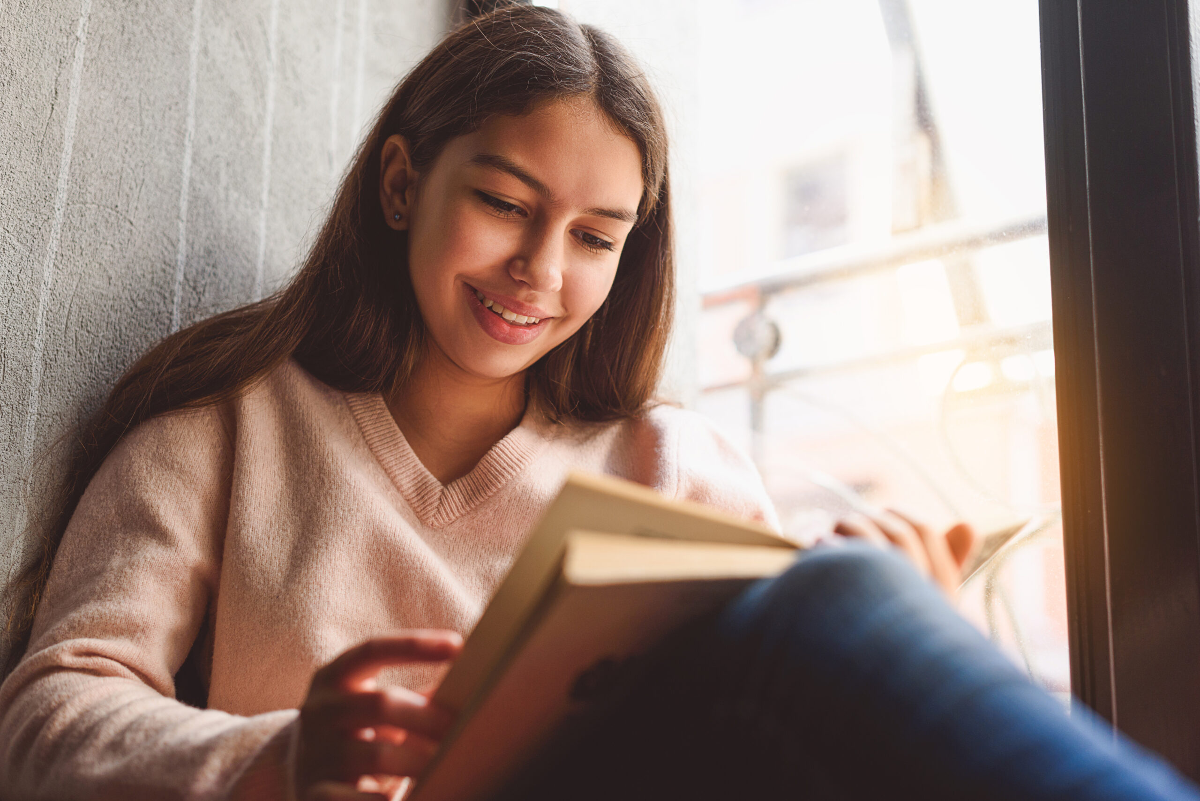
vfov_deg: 27.0
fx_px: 1667
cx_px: 600
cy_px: 400
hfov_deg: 39.6
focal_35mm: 50
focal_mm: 50
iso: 320
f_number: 2.8
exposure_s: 1/400
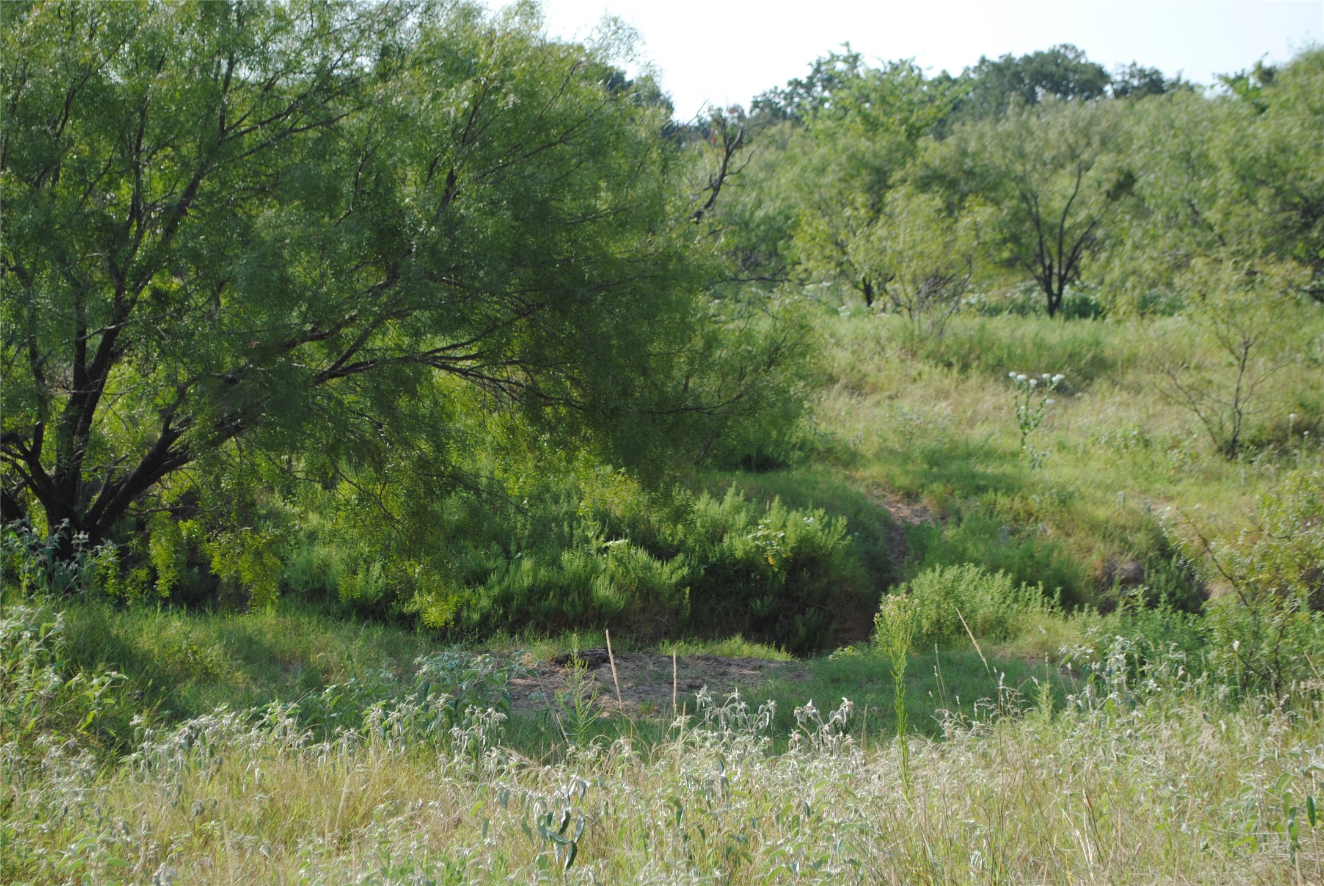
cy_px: 443
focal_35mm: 75
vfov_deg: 18.2
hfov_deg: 27.0
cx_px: 662
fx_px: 2761
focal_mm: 50
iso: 100
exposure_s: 1/200
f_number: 7.1
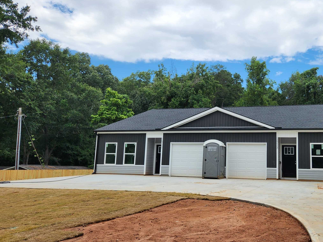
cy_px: 126
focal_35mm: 35
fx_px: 327
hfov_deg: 51.3
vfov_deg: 40.7
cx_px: 225
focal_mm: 5.4
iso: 20
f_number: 1.8
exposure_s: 1/1610
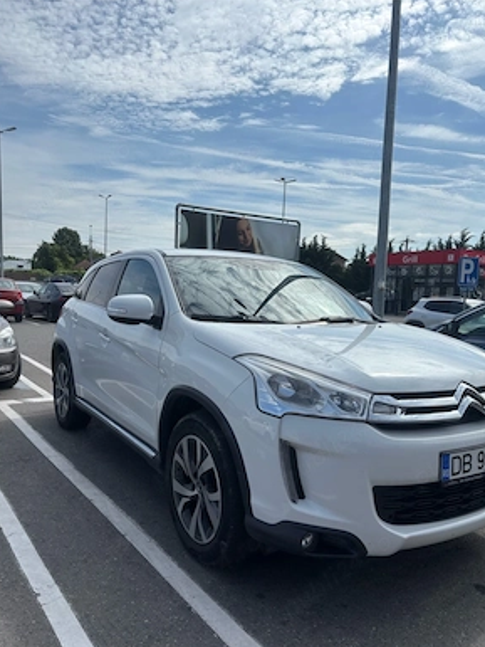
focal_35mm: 27
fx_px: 504
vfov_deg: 65.3
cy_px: 334
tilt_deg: -4.5
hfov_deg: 51.4
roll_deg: -1.6
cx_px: 240
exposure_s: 1/5952
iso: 50
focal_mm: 5.96
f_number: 1.6
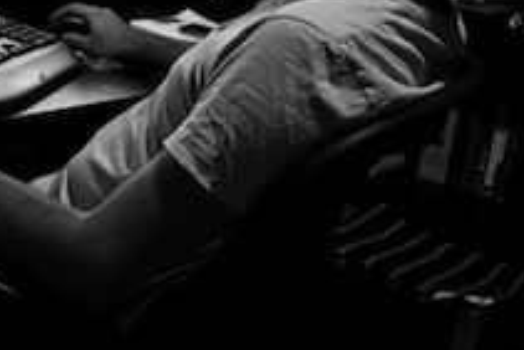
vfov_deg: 20.6
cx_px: -10
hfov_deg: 29.2
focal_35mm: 64
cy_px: 0
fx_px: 932
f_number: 4
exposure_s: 1/30
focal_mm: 20
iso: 1400
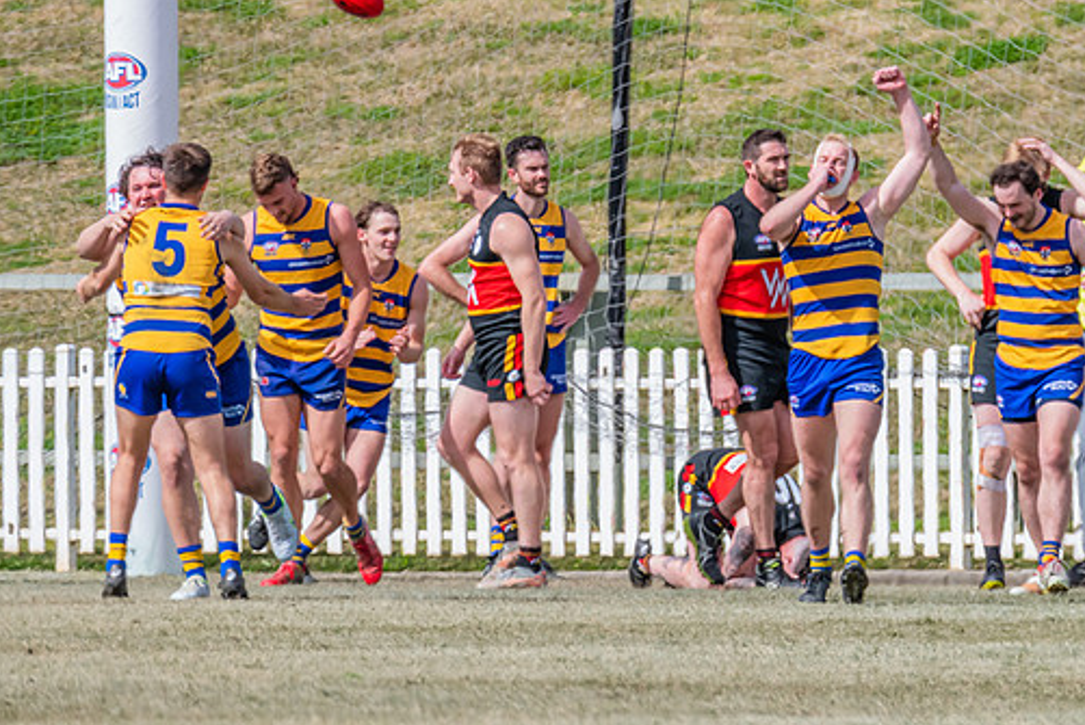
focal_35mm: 908
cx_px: 870
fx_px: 27389
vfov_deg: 1.5
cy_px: 343
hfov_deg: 2.3
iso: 800
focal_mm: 500
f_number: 11
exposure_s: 1/1600
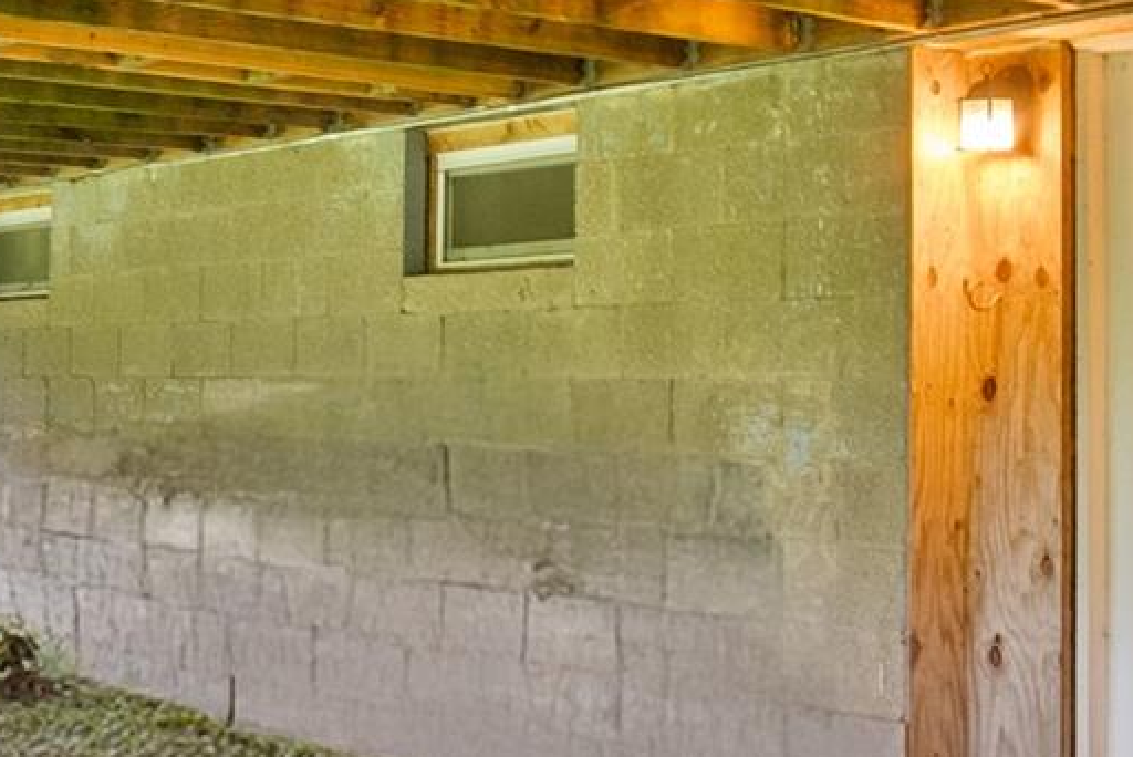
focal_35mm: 64
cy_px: 442
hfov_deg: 31.4
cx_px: 500
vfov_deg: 21.2
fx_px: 2015
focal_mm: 16
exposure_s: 1/2.5
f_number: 9
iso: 1600
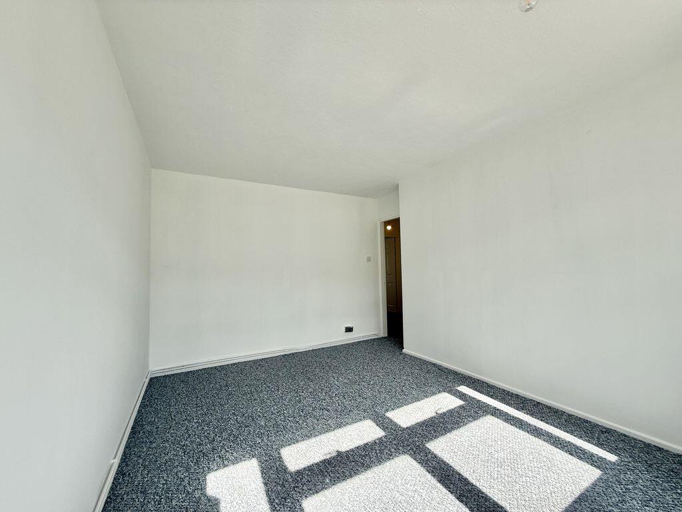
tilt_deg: +2.8
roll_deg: +1.2
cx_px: 341
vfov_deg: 85.7
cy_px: 256
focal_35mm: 14
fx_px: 276
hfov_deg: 102.1
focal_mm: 2.22
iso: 50
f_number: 2.2
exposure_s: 1/271
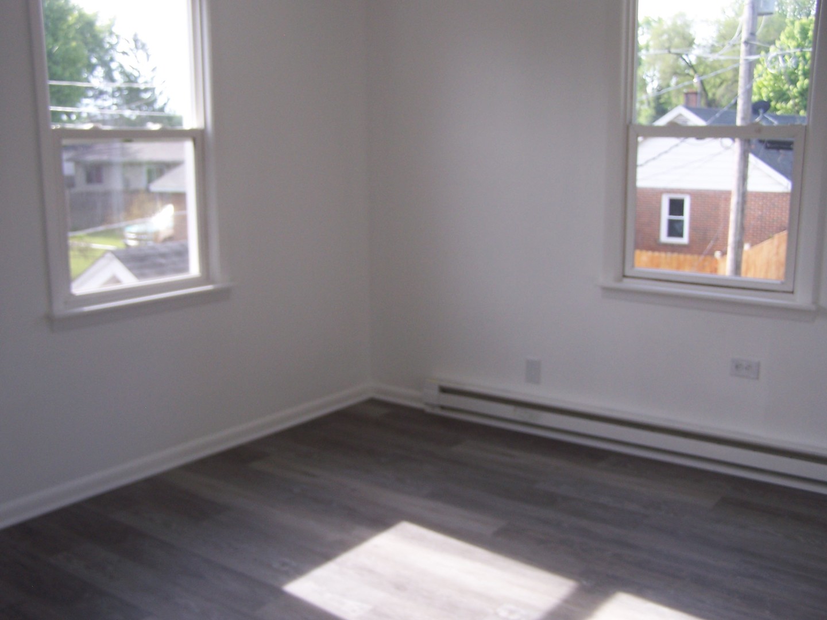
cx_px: 414
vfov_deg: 37.7
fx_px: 908
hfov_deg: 49.0
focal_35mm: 38
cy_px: 310
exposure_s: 1/160
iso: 80
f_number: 2.8
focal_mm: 6.3
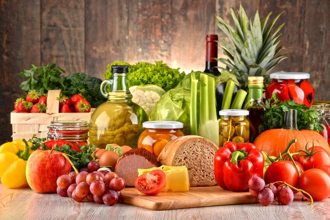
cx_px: 165
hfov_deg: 12.8
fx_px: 1467
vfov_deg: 8.6
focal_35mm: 160
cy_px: 110
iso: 100
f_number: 14
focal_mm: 160
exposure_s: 1/125
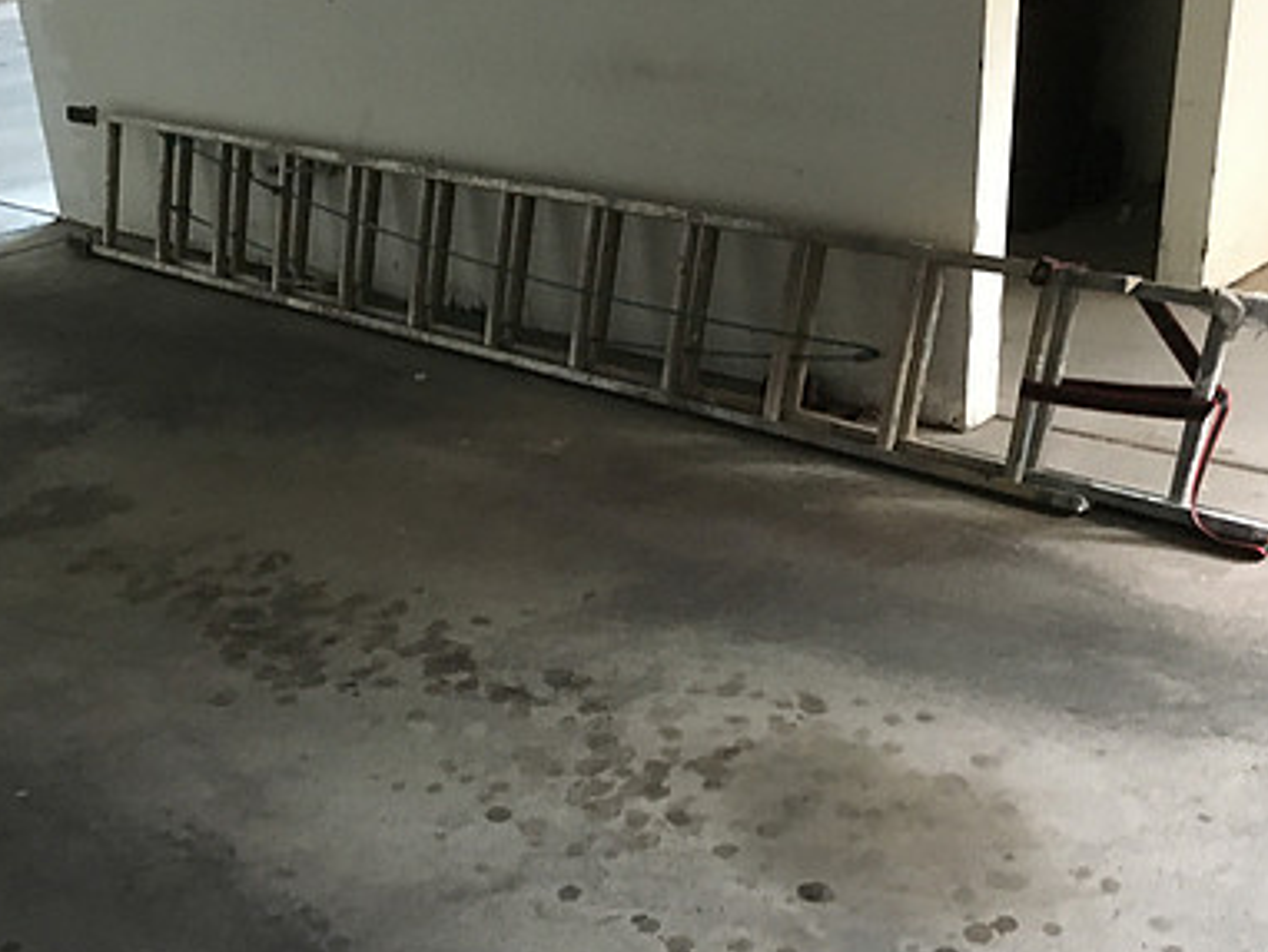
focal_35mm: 44
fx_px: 1613
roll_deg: +2.7
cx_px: 597
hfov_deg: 42.9
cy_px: 602
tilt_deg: -25.6
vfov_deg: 32.7
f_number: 2.2
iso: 250
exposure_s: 1/15
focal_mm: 4.15
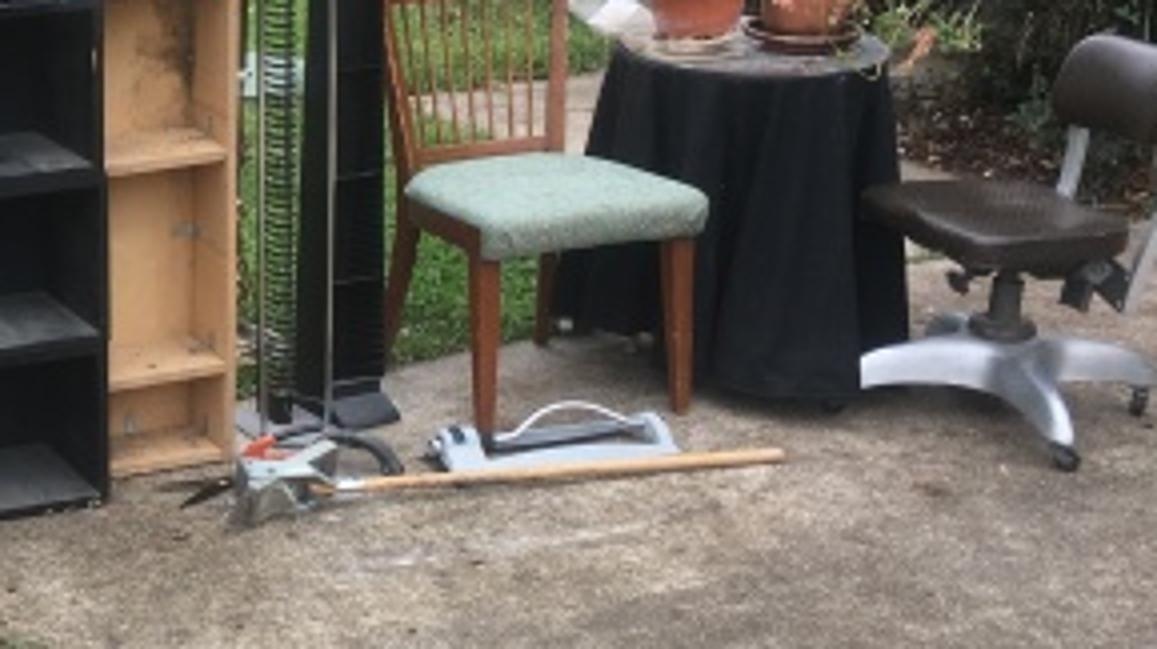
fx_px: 2146
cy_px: 276
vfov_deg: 17.2
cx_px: -100
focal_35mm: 70
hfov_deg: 27.7
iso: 25
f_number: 2.2
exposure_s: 1/442
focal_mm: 4.15
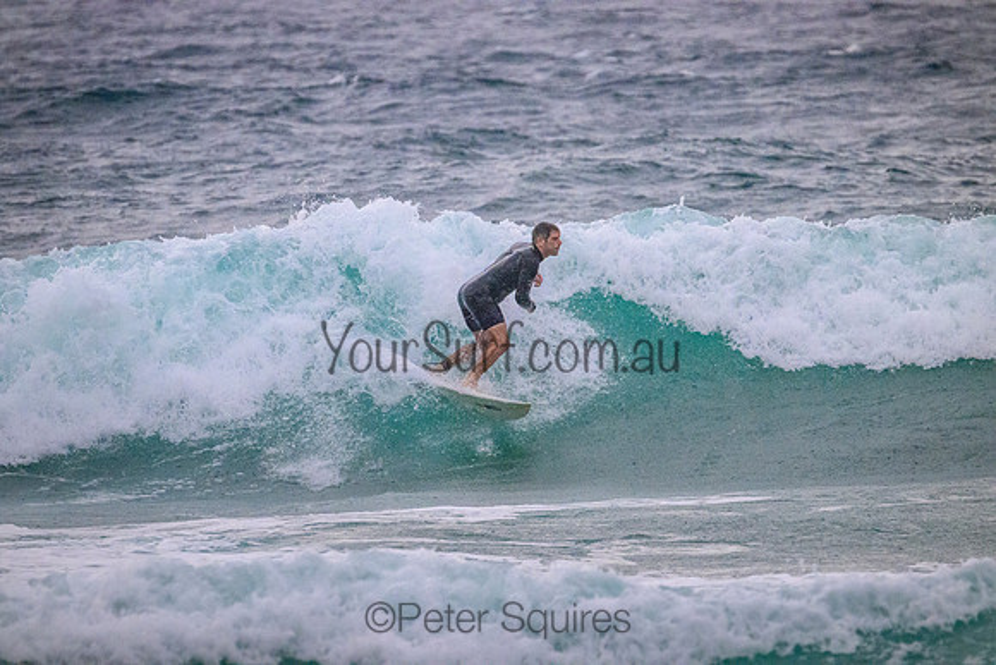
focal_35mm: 600
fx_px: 16603
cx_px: 498
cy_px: 332
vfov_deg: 2.3
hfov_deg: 3.4
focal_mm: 600
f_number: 11
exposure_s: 1/2000
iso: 7200
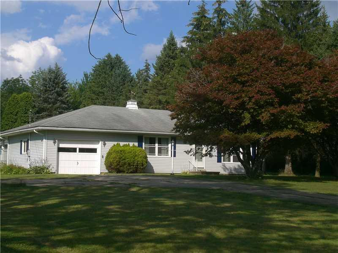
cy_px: 126
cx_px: 169
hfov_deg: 30.7
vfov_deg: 23.3
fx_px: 615
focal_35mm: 63
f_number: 5.7
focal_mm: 10.4
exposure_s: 1/400
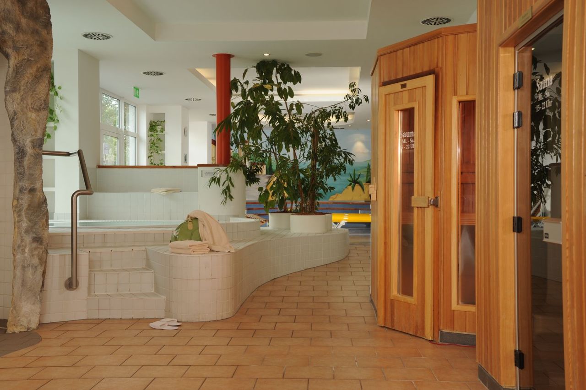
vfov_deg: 31.9
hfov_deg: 46.4
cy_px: 195
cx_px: 293
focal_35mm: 42
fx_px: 683
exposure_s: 1/30
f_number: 7.1
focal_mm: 42
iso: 250
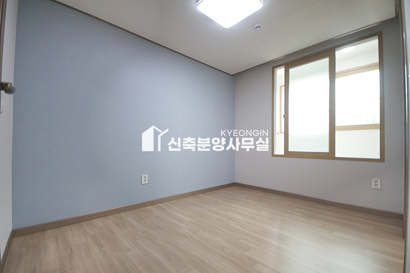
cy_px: 136
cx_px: 205
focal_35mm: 15
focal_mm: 10
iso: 800
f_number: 4
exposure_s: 1/100
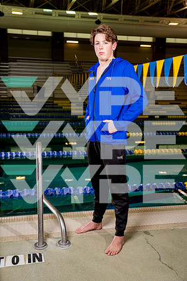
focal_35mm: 41
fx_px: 319
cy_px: 140
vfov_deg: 47.4
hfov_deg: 32.6
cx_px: 94
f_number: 4
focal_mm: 41
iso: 400
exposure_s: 1/200
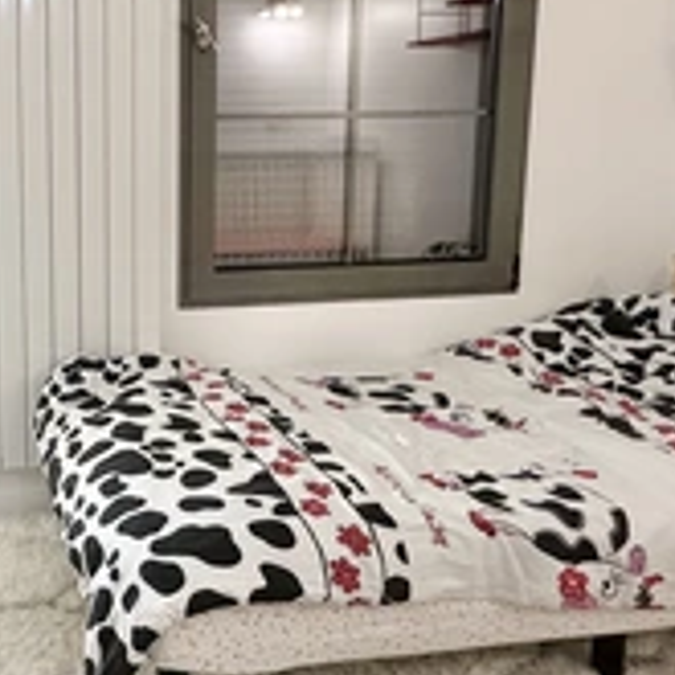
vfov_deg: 41.6
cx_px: 76
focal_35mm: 40
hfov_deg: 39.1
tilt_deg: -9.2
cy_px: 266
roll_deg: +0.8
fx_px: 882
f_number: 2.2
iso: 250
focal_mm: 2.22
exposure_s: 1/100
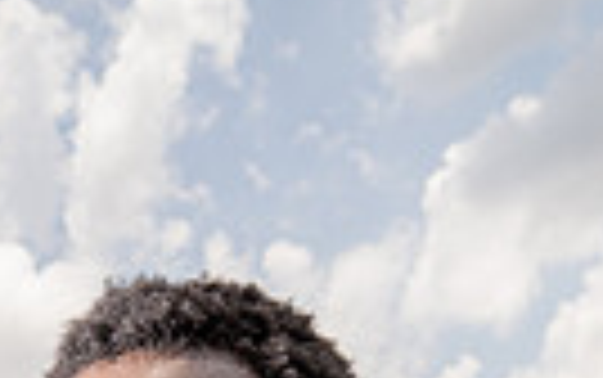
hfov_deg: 25.1
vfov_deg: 12.0
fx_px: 1349
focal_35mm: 82
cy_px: 976
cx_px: 225
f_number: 6.3
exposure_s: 1/250
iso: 100
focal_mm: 24
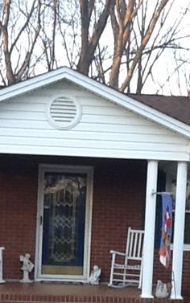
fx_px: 786
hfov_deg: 13.8
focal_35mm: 95
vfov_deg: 21.3
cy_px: 276
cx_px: 101
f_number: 2.4
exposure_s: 1/60
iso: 50
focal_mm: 2.03
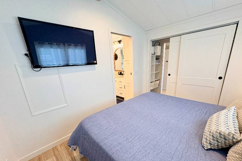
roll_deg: +2.9
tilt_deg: -16.6
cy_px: 92
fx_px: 101
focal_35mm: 15
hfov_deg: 100.4
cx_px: 124
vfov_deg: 76.9
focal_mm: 2.22
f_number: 2.2
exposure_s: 1/120
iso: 250
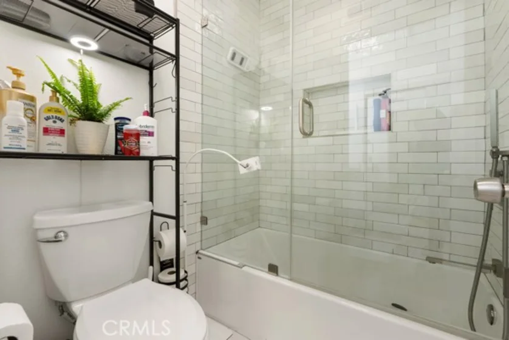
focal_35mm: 16
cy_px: 170
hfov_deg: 96.7
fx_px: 226
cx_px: 254
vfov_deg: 73.8
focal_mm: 16
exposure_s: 1/2.5
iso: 320
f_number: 9
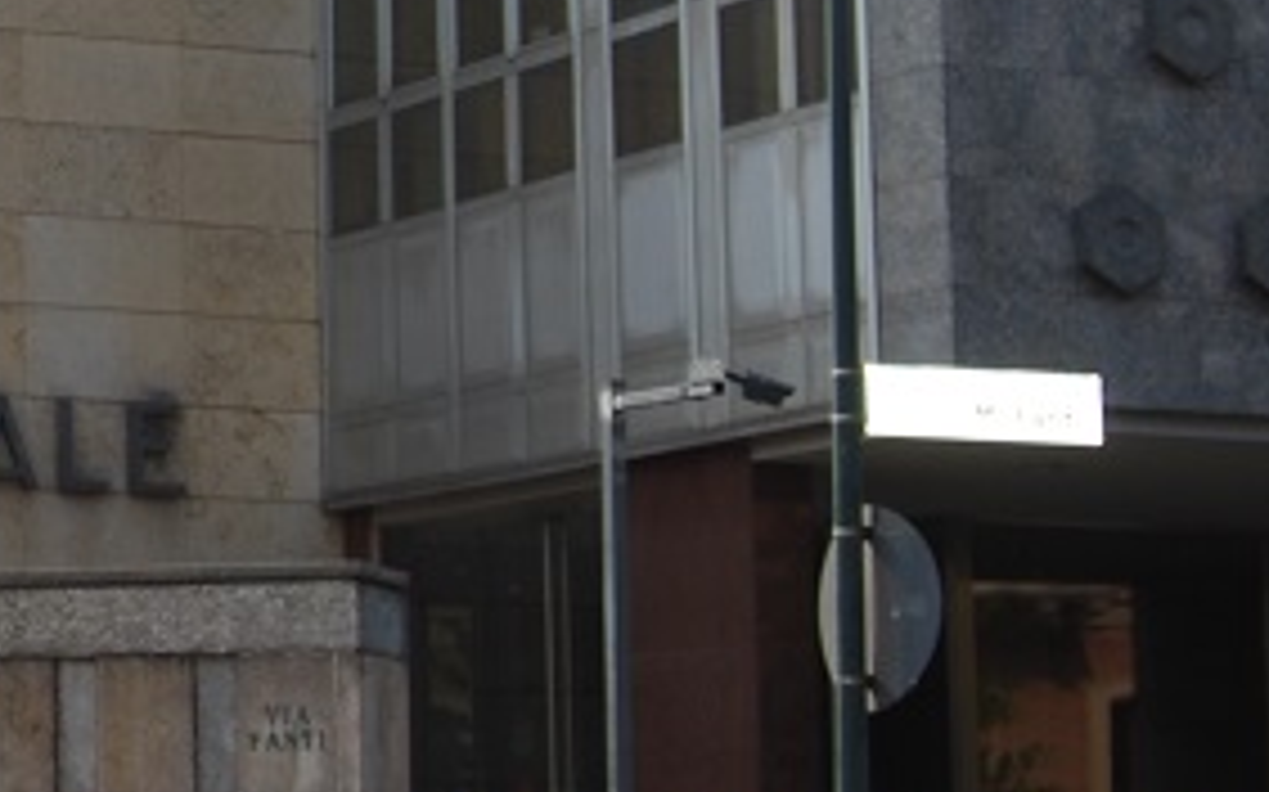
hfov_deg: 14.0
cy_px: 65
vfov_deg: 9.2
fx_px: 4874
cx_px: -554
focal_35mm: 141
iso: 100
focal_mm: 26
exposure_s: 1/200
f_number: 7.1
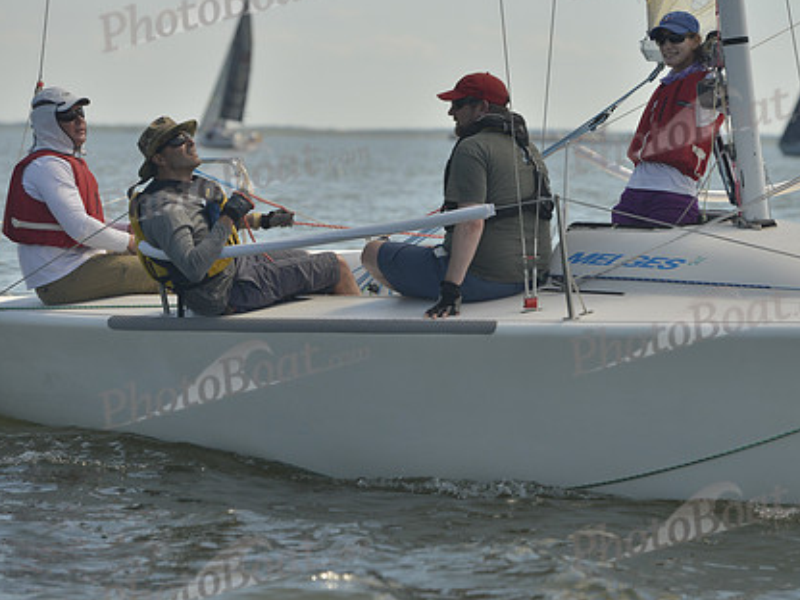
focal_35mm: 181
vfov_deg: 8.2
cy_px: 253
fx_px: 4183
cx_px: 471
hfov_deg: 10.9
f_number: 4.5
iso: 200
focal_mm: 135
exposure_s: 1/1250
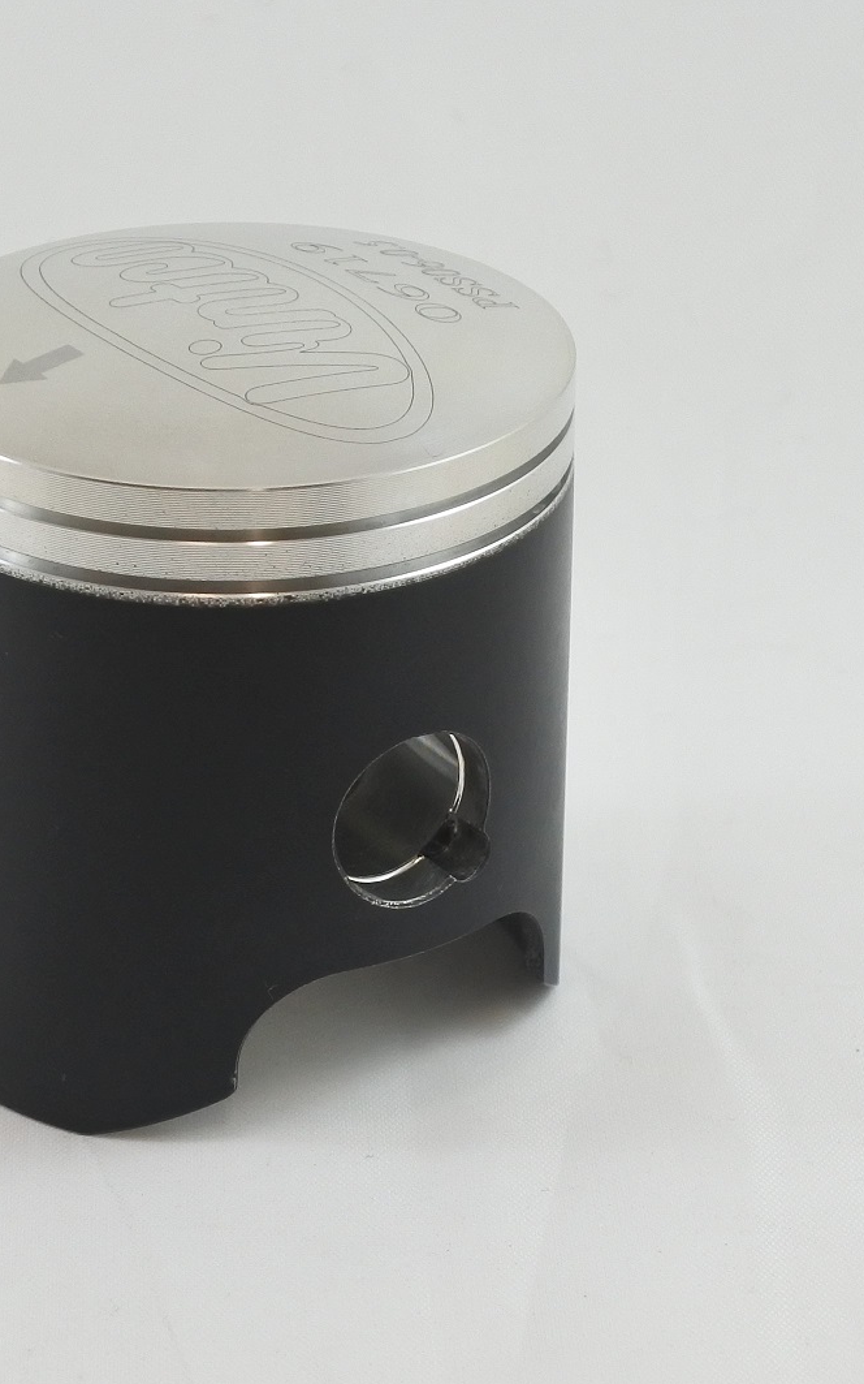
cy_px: 694
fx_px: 2789
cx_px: 229
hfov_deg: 17.5
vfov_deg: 27.9
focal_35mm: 74
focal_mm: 18
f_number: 4.5
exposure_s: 1/160
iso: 400
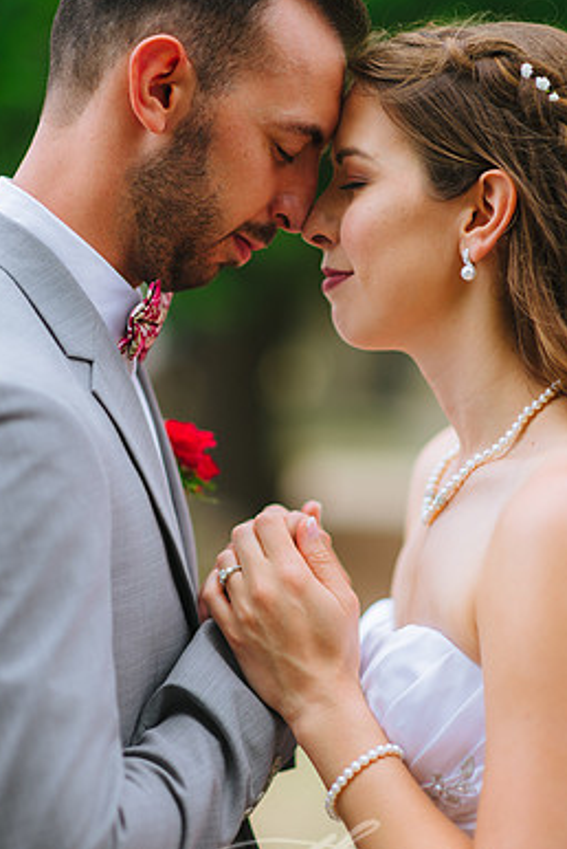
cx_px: 314
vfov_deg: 20.6
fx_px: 2335
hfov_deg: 13.8
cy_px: 479
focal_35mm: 99
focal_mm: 85
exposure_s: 1/800
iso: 80
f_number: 1.6
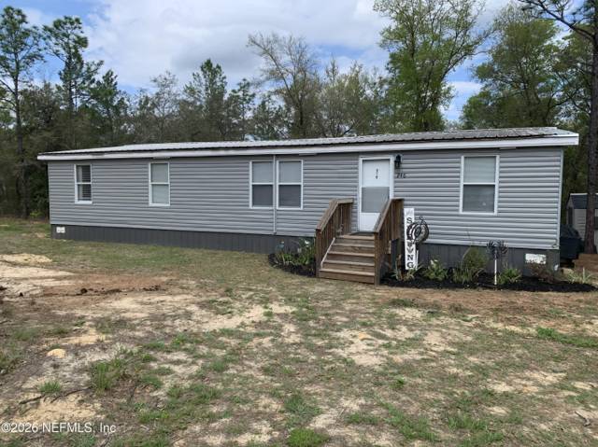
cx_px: 299
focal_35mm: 26
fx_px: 449
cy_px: 224
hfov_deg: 67.3
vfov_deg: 53.0
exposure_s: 1/1513
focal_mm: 4.25
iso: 25
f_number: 1.8
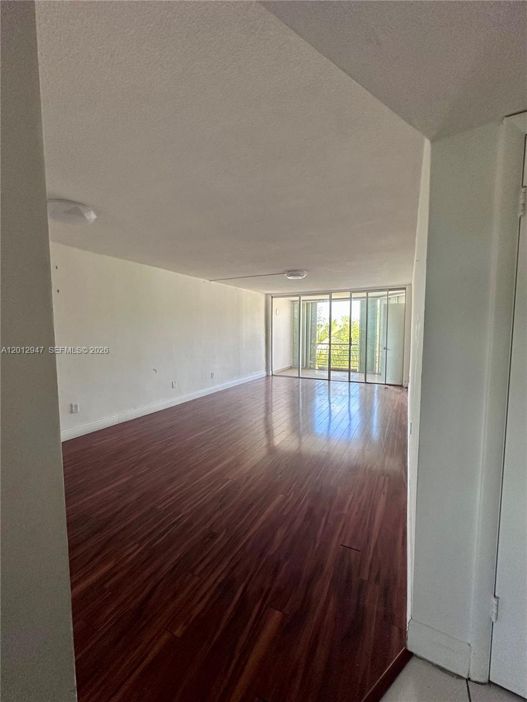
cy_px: 351
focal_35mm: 14
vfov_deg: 102.1
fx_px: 284
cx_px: 264
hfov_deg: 85.7
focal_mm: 2.22
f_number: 2.2
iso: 125
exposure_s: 1/99
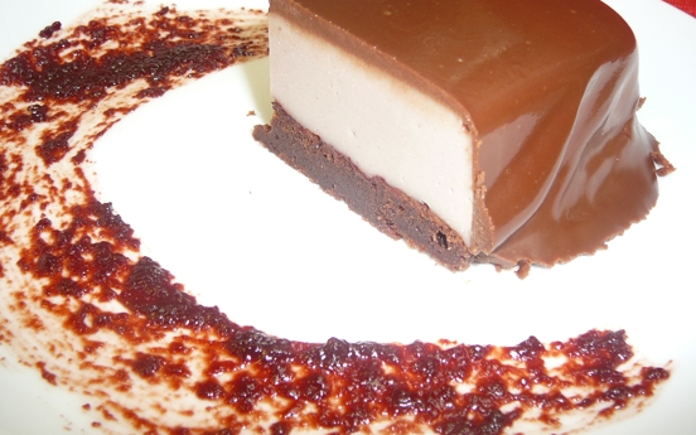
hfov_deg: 51.5
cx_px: 349
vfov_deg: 33.5
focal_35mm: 38
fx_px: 721
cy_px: 190
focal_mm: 5.2
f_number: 2.8
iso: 80
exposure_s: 1/30
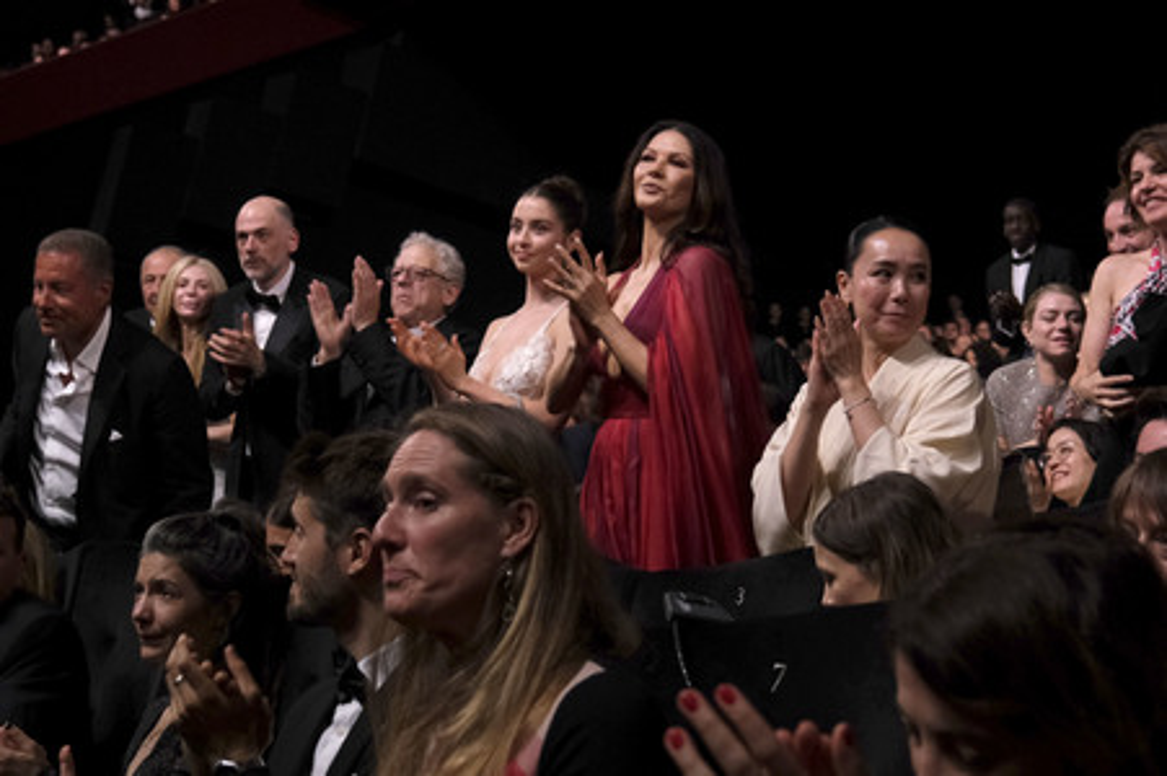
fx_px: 1263
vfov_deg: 34.2
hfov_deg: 49.6
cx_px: 584
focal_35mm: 39
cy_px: 388
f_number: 4
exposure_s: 1/125
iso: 1600
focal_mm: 26
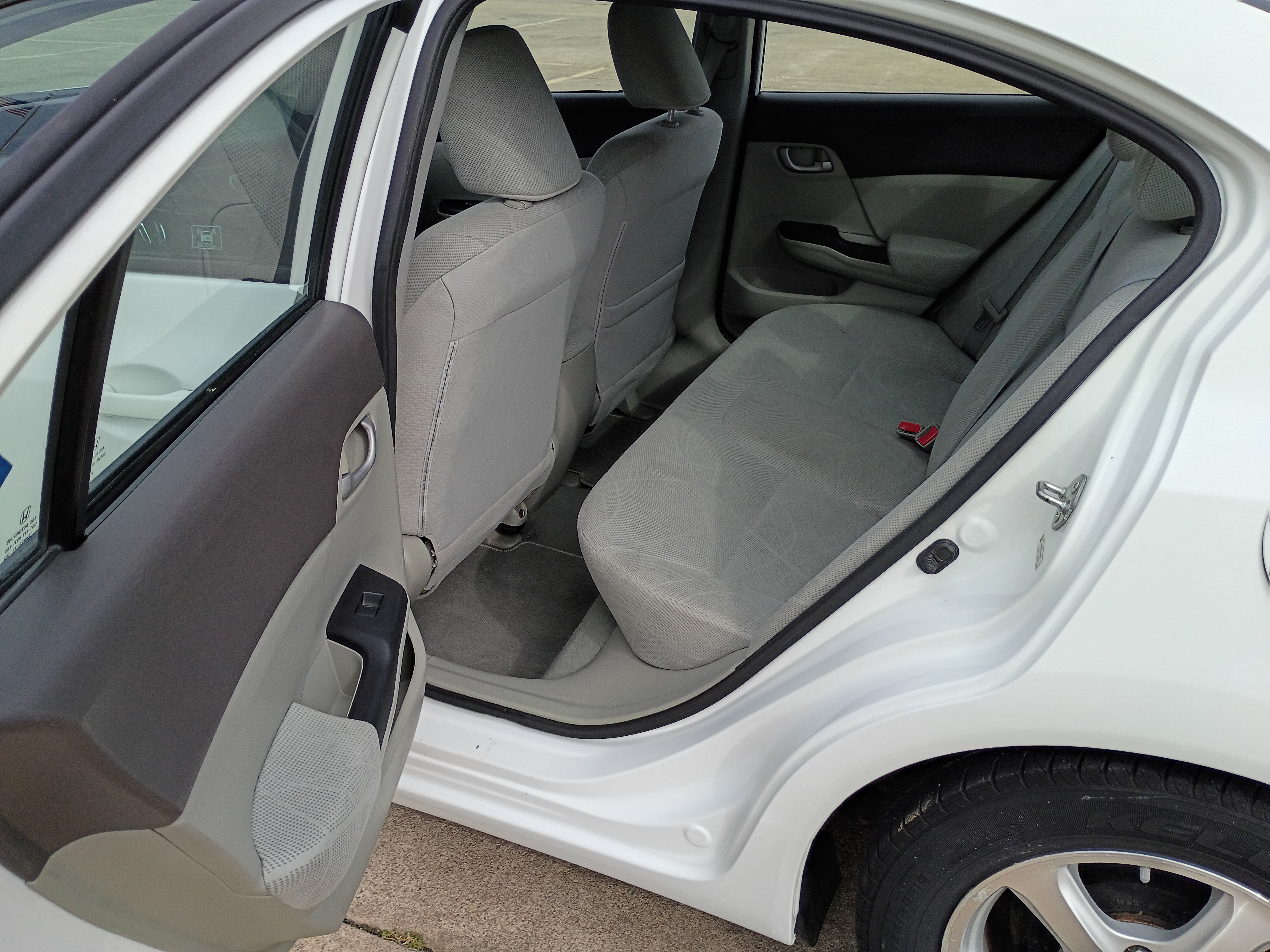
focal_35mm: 29
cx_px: 635
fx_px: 1064
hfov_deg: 61.7
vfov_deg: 48.2
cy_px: 476
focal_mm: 4.27
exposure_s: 1/749
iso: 100
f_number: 1.8
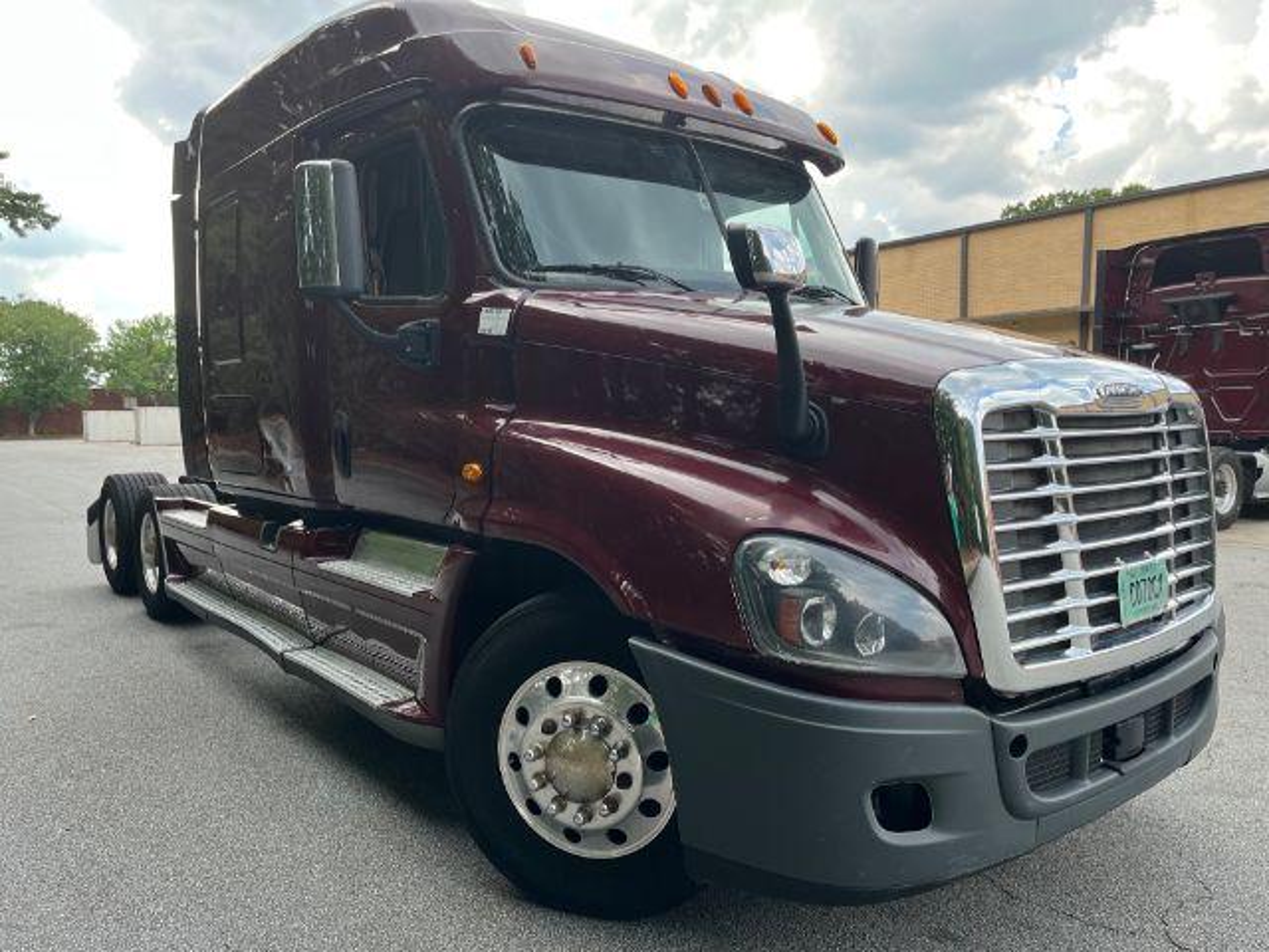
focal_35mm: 26
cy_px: 476
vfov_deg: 53.1
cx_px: 634
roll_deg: +0.6
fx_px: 953
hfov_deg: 67.3
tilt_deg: -4.5
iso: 50
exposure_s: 1/513
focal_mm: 5.1
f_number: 1.6
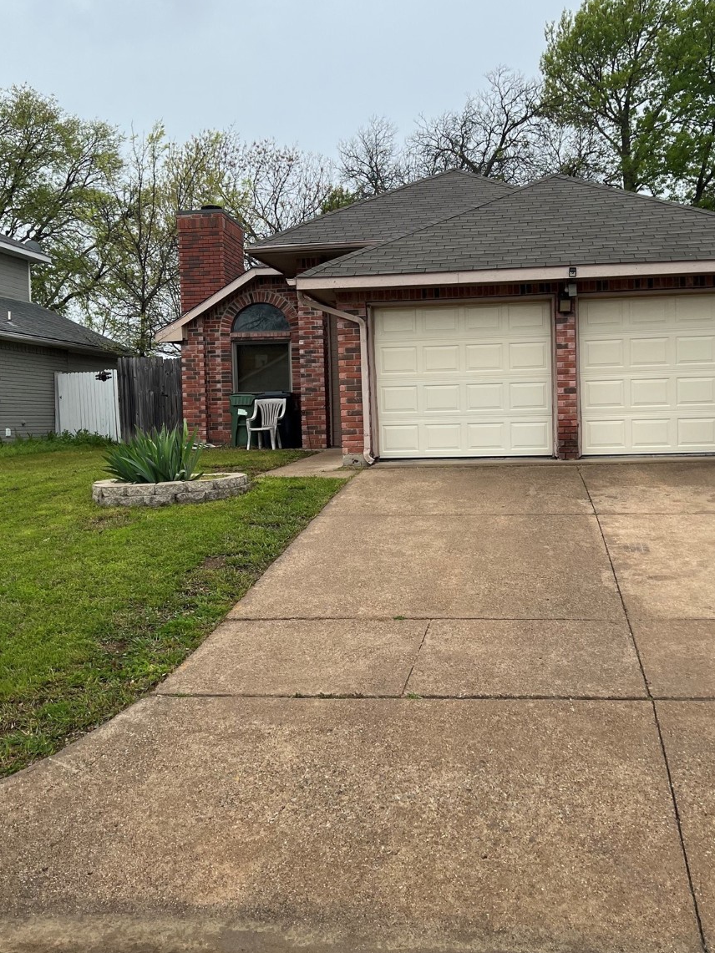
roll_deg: +1.6
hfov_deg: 40.6
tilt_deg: -2.5
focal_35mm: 35
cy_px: 436
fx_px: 964
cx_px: 413
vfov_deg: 52.6
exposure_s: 1/1934
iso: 50
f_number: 1.5
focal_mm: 5.7
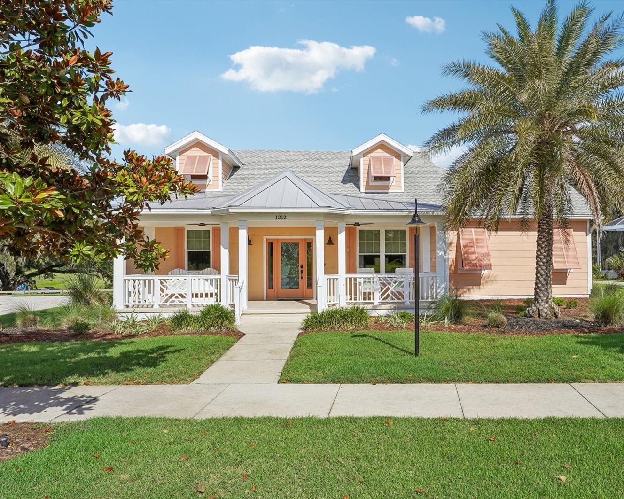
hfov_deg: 66.0
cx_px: 334
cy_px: 250
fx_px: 480
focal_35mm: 26
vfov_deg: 54.9
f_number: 20
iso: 100
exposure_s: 1/80
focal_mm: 23
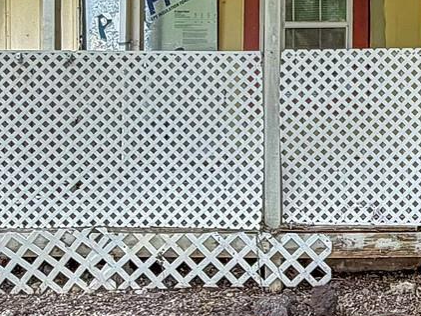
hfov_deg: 25.6
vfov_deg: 21.6
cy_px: 167
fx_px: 827
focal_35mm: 68
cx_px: 507
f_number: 2.2
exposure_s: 1/121
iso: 200
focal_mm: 2.22
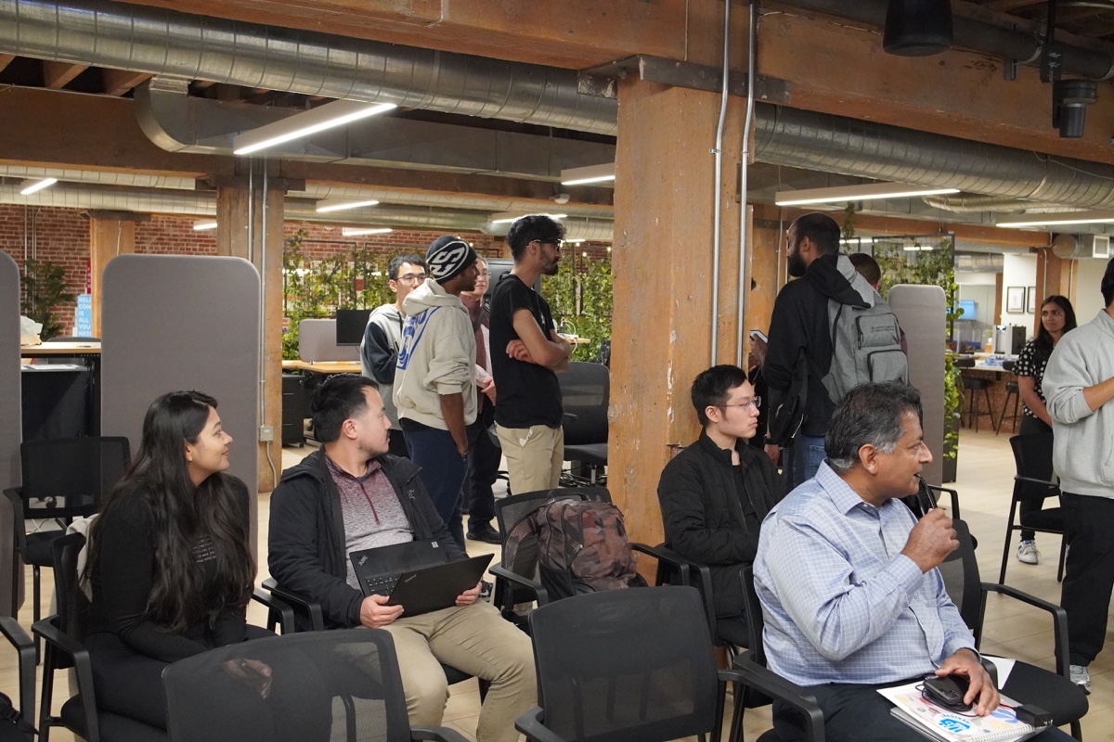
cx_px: 557
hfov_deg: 55.1
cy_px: 371
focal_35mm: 34
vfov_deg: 38.4
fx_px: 1067
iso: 6400
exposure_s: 1/160
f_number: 4
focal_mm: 23
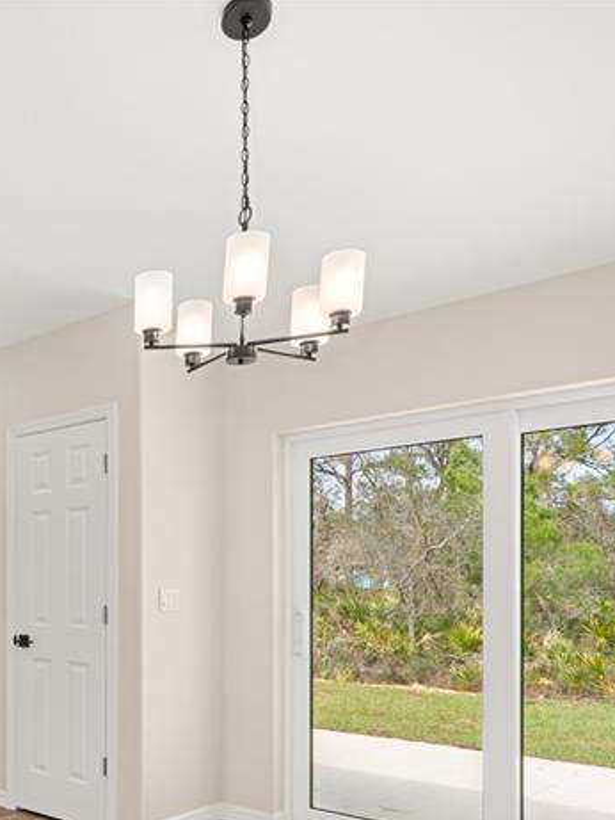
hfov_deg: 37.1
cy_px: 603
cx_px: -62
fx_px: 758
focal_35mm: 32
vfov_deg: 54.5
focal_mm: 15
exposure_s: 1/13
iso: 400
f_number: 11
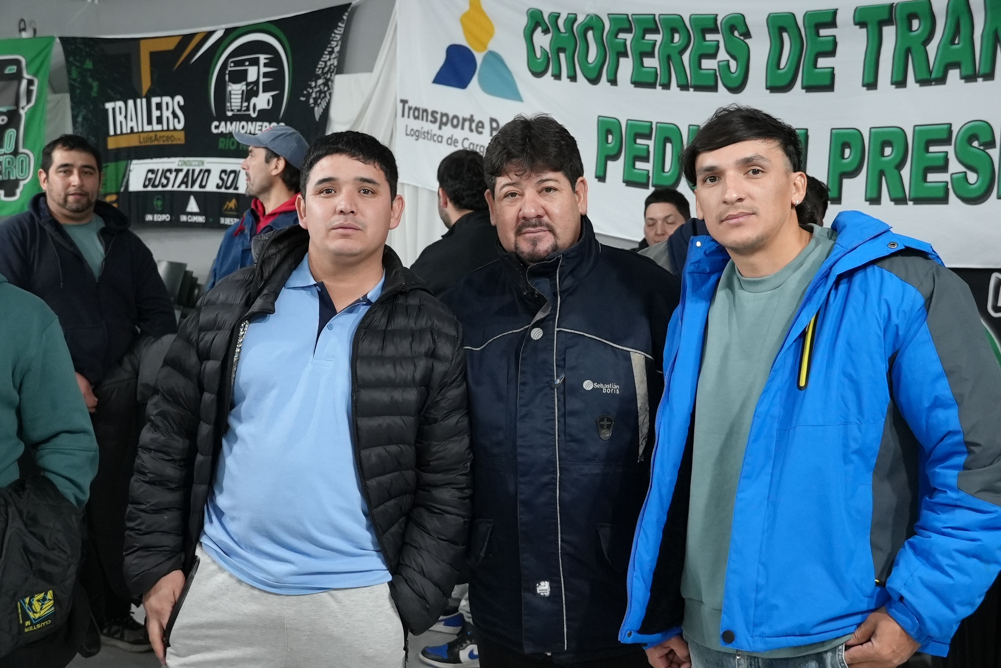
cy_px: 334
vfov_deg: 31.2
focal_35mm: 43
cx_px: 500
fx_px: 1196
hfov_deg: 45.4
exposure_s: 1/160
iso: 5000
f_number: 4.5
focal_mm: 29
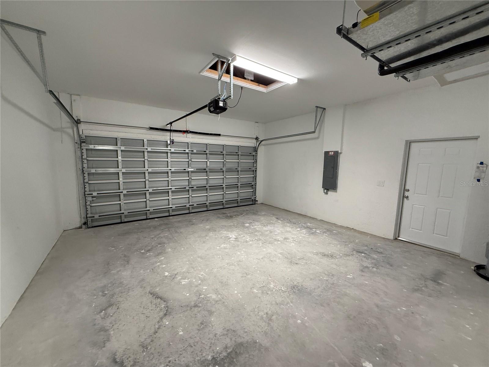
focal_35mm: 14
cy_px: 184
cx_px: 244
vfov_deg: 85.7
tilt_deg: -6.9
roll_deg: -1.0
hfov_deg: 102.1
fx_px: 198
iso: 250
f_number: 2.2
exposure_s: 1/60
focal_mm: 2.22
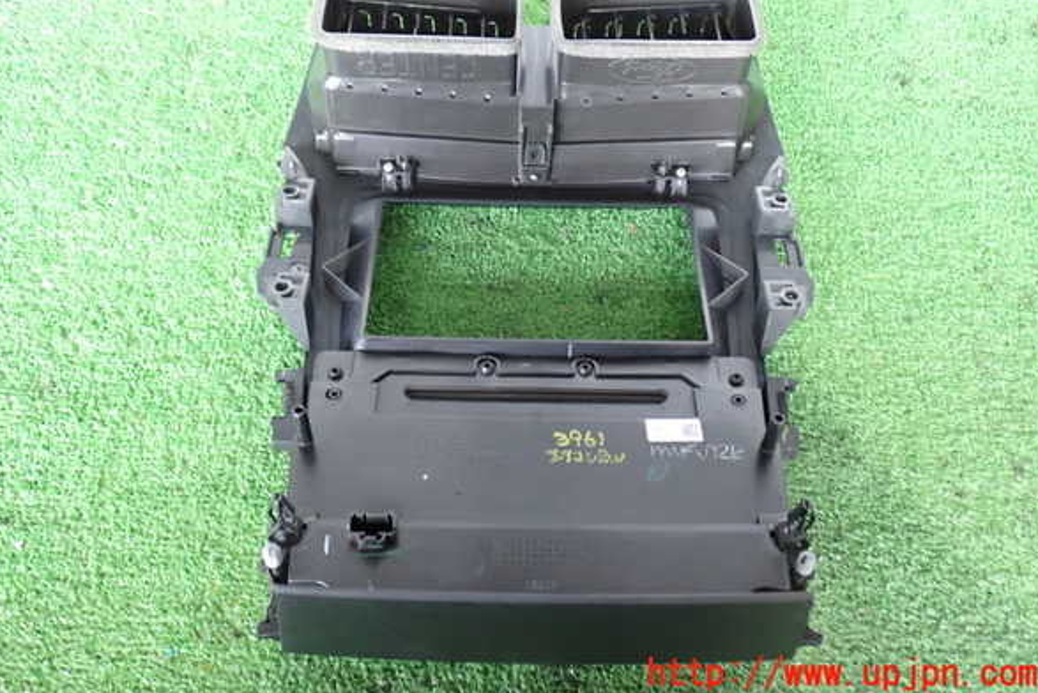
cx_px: 516
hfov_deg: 55.8
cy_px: 299
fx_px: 981
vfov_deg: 38.8
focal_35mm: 34
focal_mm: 5.79
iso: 800
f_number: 2.4
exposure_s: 1/30
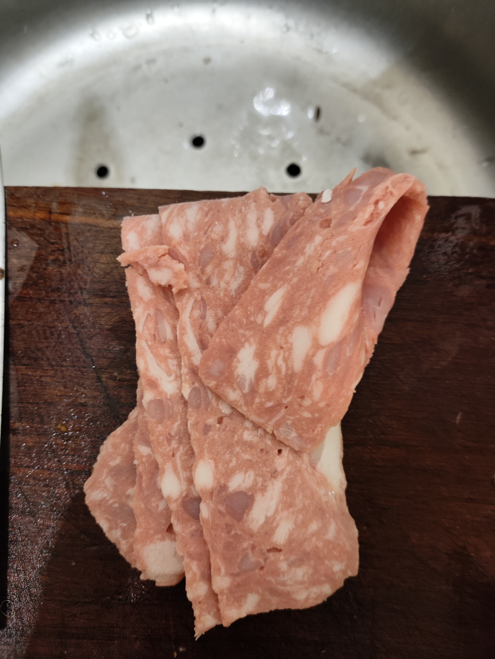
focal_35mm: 25
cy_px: 330
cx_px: 248
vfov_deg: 69.4
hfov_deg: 54.9
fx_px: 476
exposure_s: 1/25
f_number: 1.79
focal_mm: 4.71
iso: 660
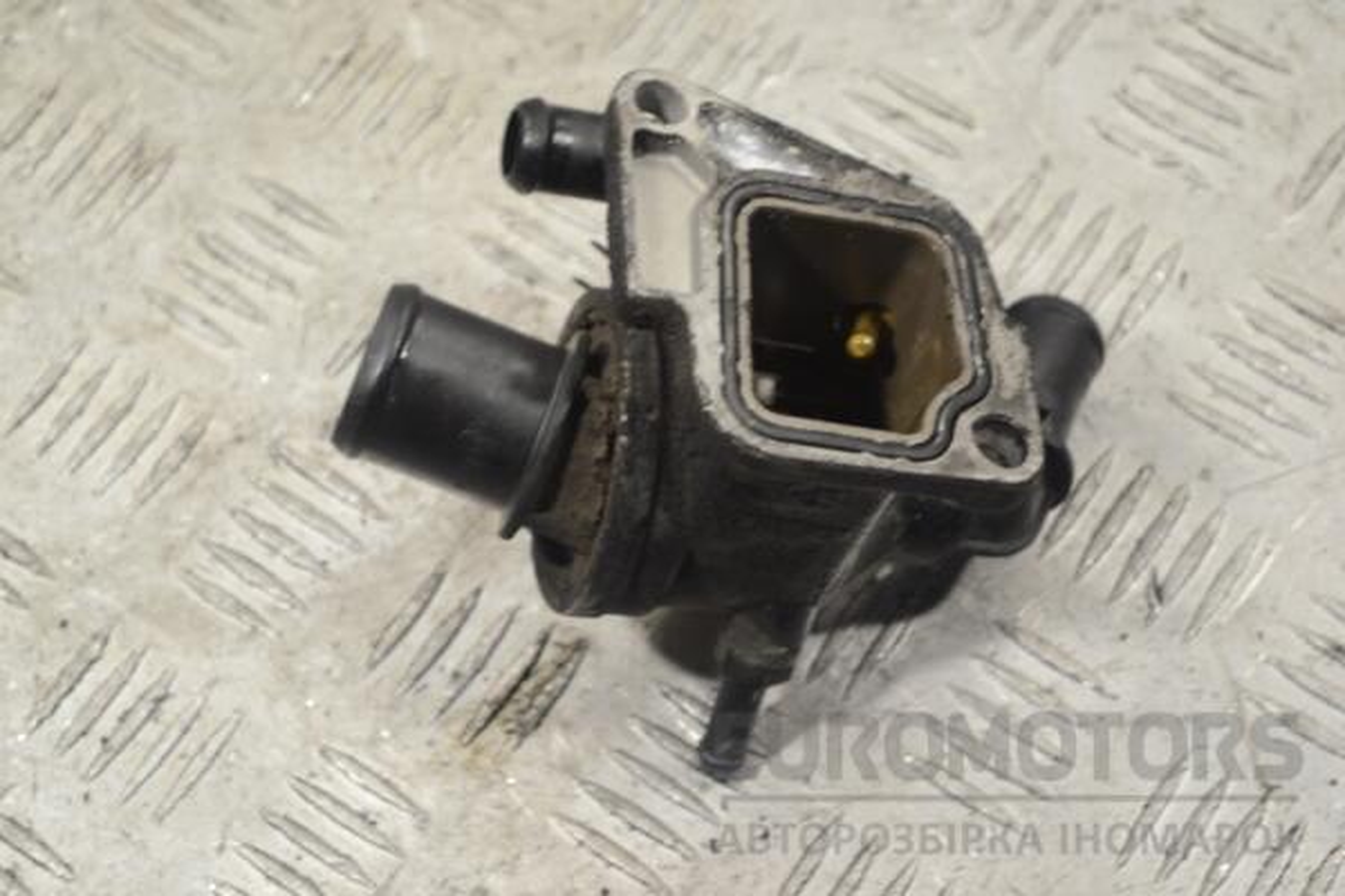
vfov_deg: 16.6
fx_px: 3082
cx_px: 672
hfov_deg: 24.6
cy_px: 448
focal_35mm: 82
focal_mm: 55
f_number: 5.6
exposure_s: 1/30
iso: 250
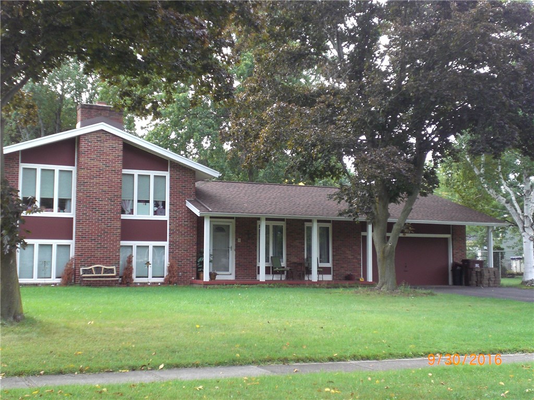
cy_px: 200
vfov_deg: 28.6
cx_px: 267
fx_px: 787
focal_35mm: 51
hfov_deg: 37.5
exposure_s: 1/200
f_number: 3.6
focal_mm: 8.44
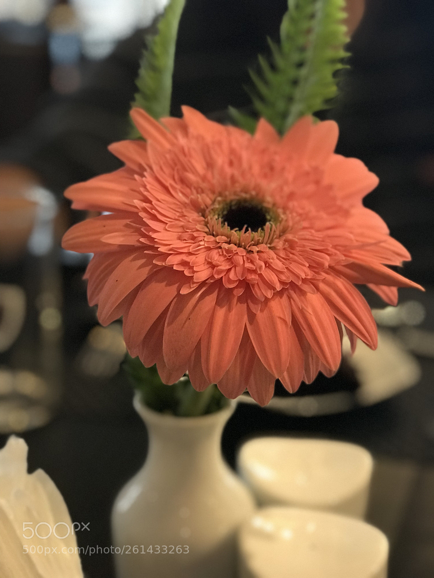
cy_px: 289
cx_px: 217
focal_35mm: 57
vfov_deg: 33.8
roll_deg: +0.8
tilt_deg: -20.2
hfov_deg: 25.7
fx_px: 953
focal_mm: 6.6
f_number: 2.8
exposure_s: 1/50
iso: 640
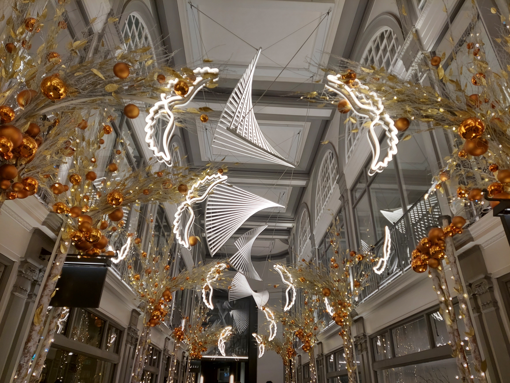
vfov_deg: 56.8
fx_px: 354
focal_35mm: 24
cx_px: 255
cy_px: 192
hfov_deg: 71.6
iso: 50
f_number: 1.8
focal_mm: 5.23
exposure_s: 1/120
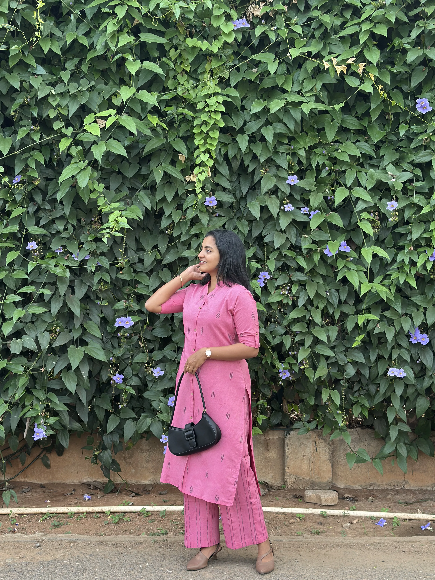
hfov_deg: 30.3
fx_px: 804
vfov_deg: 39.7
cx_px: 218
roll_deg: -1.6
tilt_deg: -1.7
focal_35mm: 48
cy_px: 290
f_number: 1.78
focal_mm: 6.86
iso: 100
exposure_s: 1/172
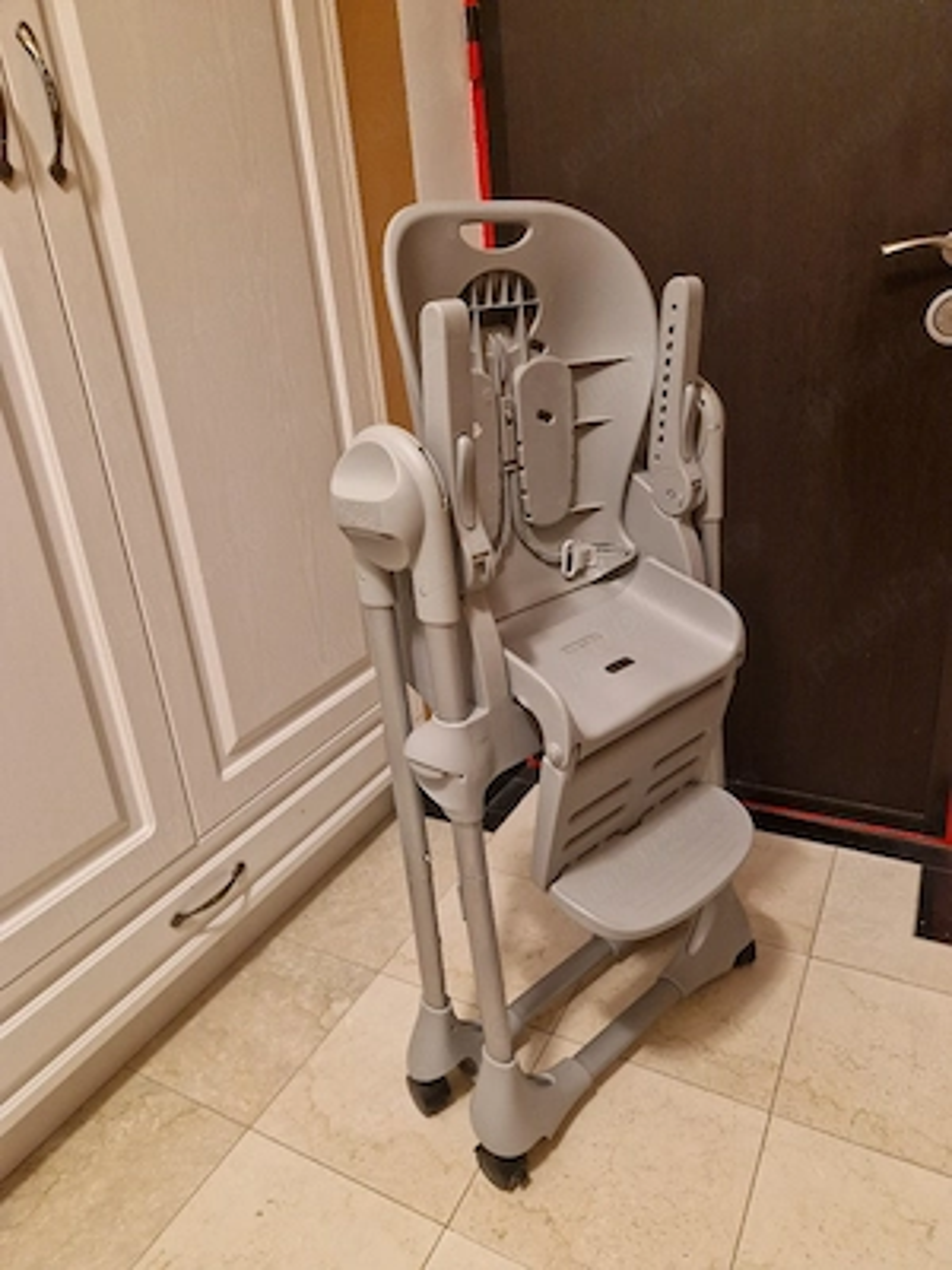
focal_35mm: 23
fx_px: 843
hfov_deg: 58.9
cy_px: 635
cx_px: 476
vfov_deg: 73.9
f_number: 1.8
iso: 640
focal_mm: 5.4
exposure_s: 1/33
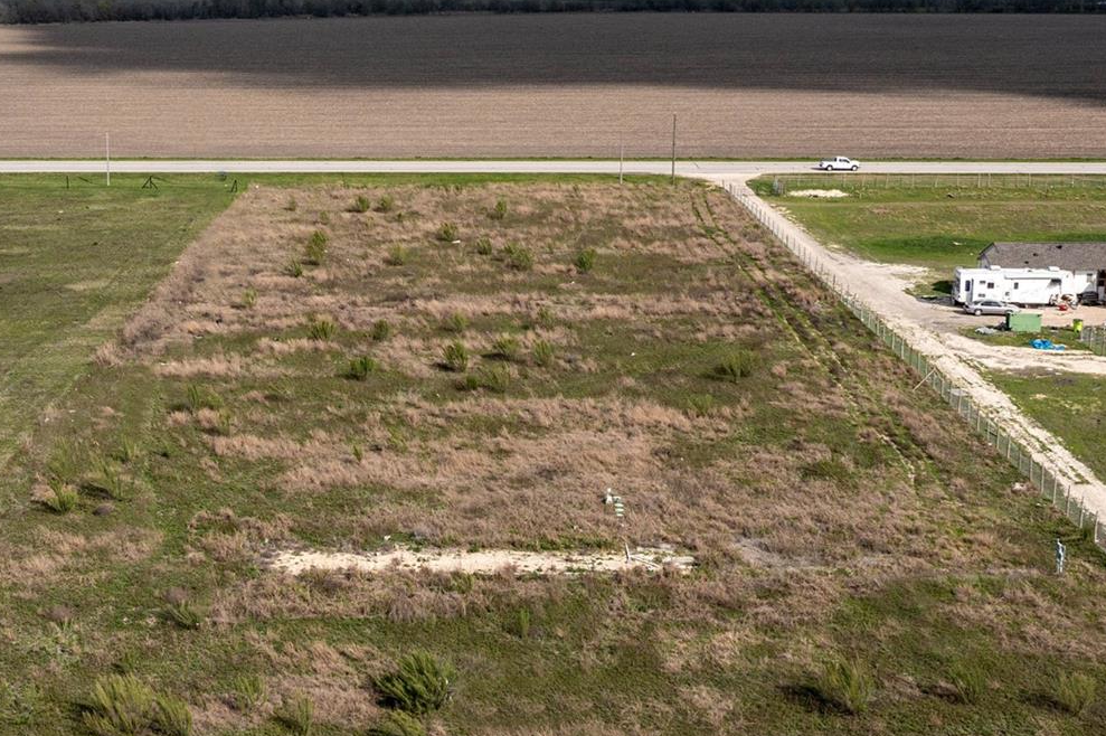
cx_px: 456
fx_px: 1781
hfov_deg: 34.4
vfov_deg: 23.3
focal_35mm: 58
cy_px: 419
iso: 100
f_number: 5
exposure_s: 1/320
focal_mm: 10.26
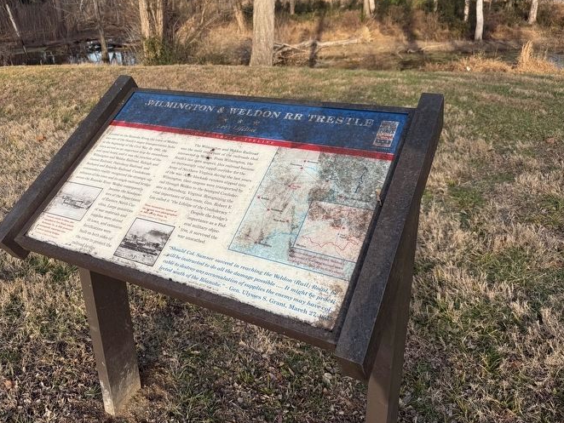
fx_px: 473
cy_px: 177
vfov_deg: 48.1
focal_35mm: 29
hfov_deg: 61.4
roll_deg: +2.4
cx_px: 240
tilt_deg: -20.6
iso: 80
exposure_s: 1/1493
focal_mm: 6.76
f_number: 1.78
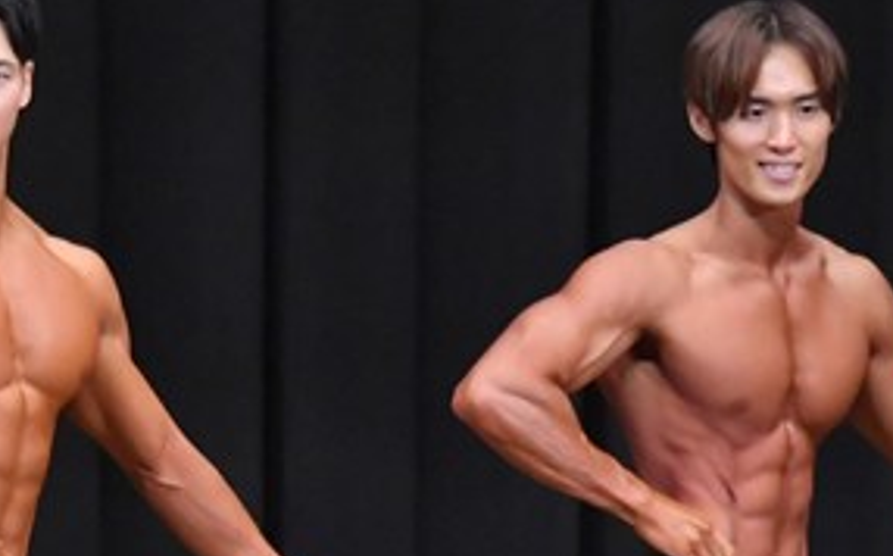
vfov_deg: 2.2
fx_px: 14585
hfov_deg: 3.5
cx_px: 145
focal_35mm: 600
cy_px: 734
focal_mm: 145
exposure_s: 1/400
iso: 8000
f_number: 5.6
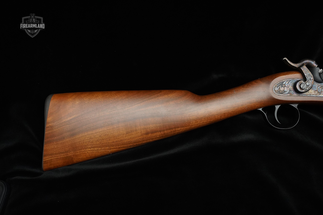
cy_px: 108
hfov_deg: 62.8
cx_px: 162
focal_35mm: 30
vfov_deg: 44.3
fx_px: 265
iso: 8000
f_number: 6.3
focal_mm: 29.5
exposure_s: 1/200
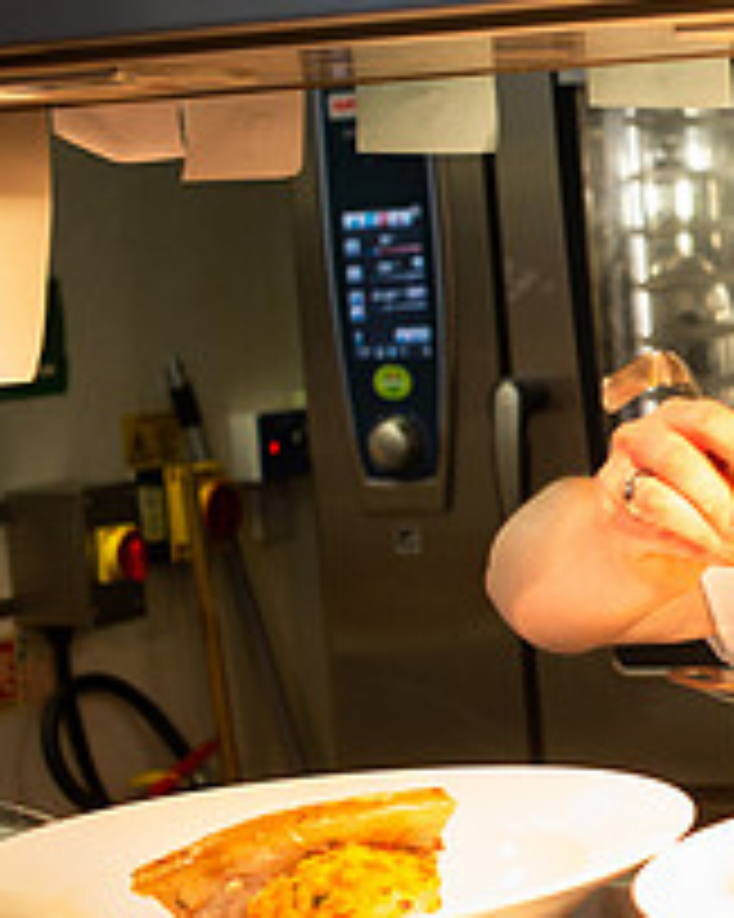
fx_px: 2582
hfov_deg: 14.7
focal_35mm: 95
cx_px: 1204
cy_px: 450
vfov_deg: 20.2
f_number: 5.6
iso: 800
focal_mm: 35
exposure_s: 1/60
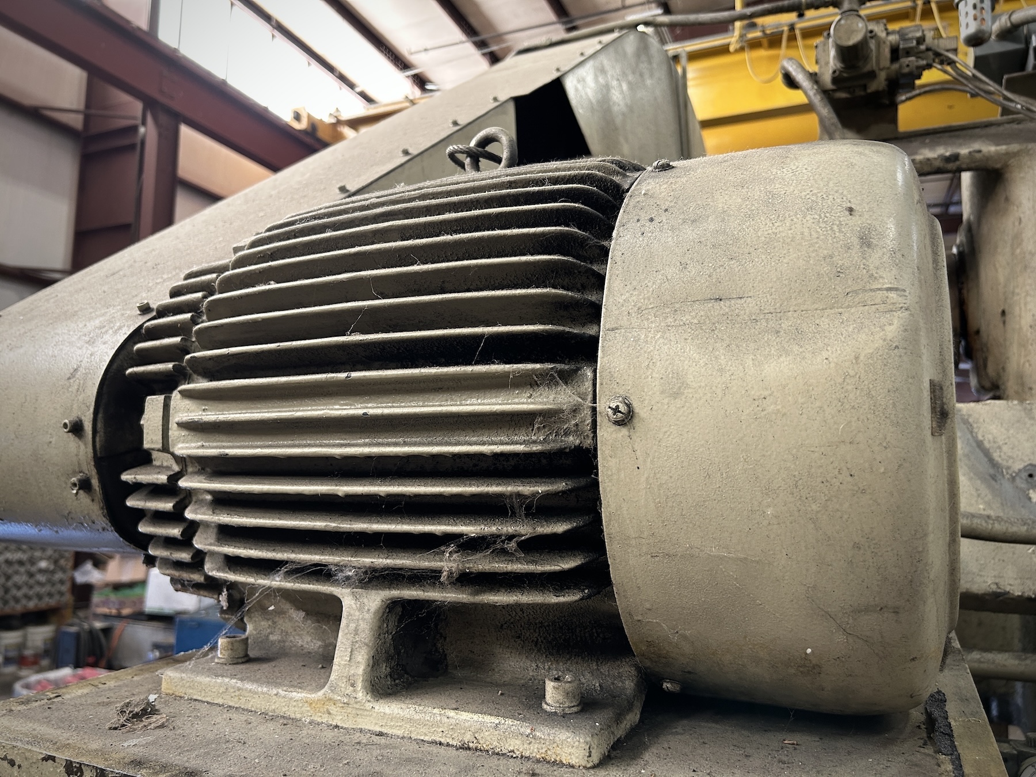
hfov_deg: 67.3
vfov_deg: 53.1
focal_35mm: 26
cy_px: 388
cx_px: 518
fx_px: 778
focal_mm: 5.7
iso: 160
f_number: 1.5
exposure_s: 1/60
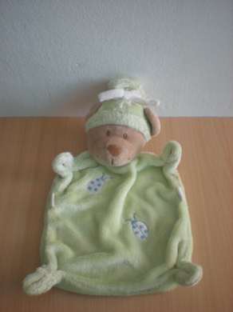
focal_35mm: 38
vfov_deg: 49.0
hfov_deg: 37.7
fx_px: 341
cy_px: 156
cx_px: 116
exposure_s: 1/61.2
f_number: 3.1
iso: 163
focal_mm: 6.3
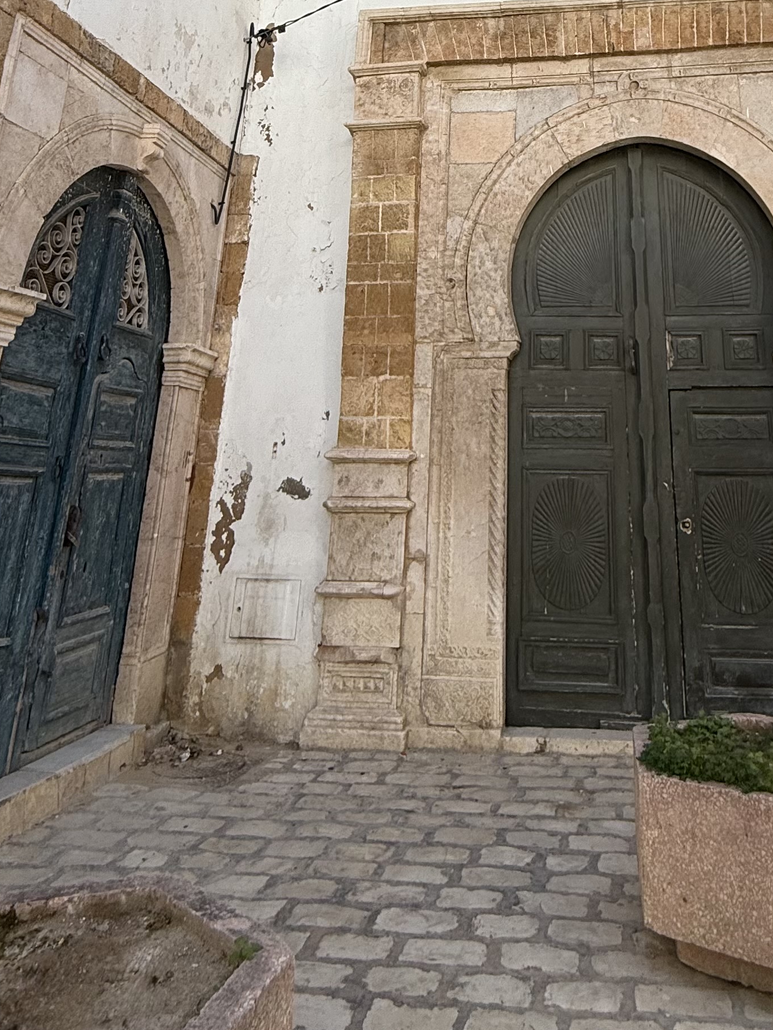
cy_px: 105
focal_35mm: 31
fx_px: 923
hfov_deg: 44.8
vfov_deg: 51.6
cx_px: 513
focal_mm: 2.22
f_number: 2.2
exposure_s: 1/549
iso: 50
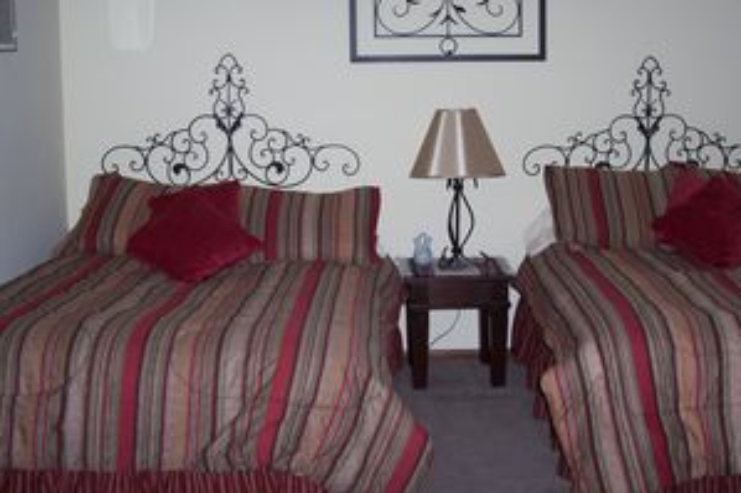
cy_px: 203
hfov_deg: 39.6
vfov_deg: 26.9
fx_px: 1029
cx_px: 414
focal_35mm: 50
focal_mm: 8
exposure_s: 1/60
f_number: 2.8
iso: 100
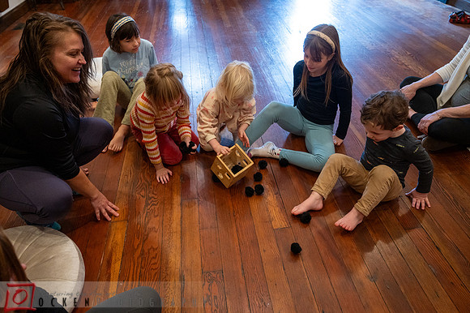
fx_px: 346
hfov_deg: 68.4
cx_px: 235
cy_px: 156
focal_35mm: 26
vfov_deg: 48.7
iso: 3200
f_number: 4
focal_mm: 26.5
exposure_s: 1/125
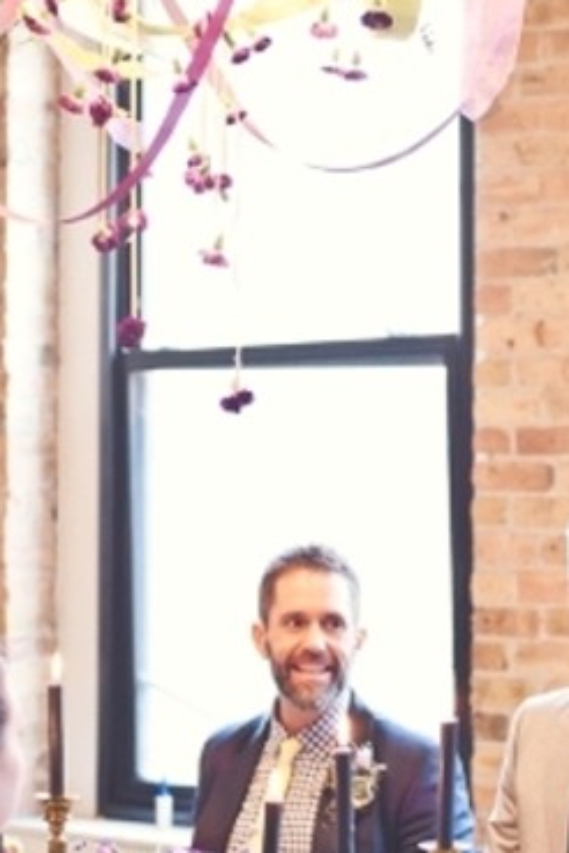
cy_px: 344
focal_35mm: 112
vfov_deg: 18.2
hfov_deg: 12.2
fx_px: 2655
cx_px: 187
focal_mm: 50
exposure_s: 1/160
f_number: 2.8
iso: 1600
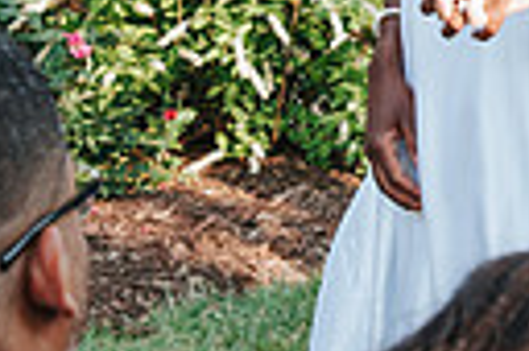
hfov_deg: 7.7
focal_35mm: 266
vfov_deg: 5.1
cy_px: -375
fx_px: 3904
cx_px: 657
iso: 400
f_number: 6.3
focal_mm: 52
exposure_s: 1/160
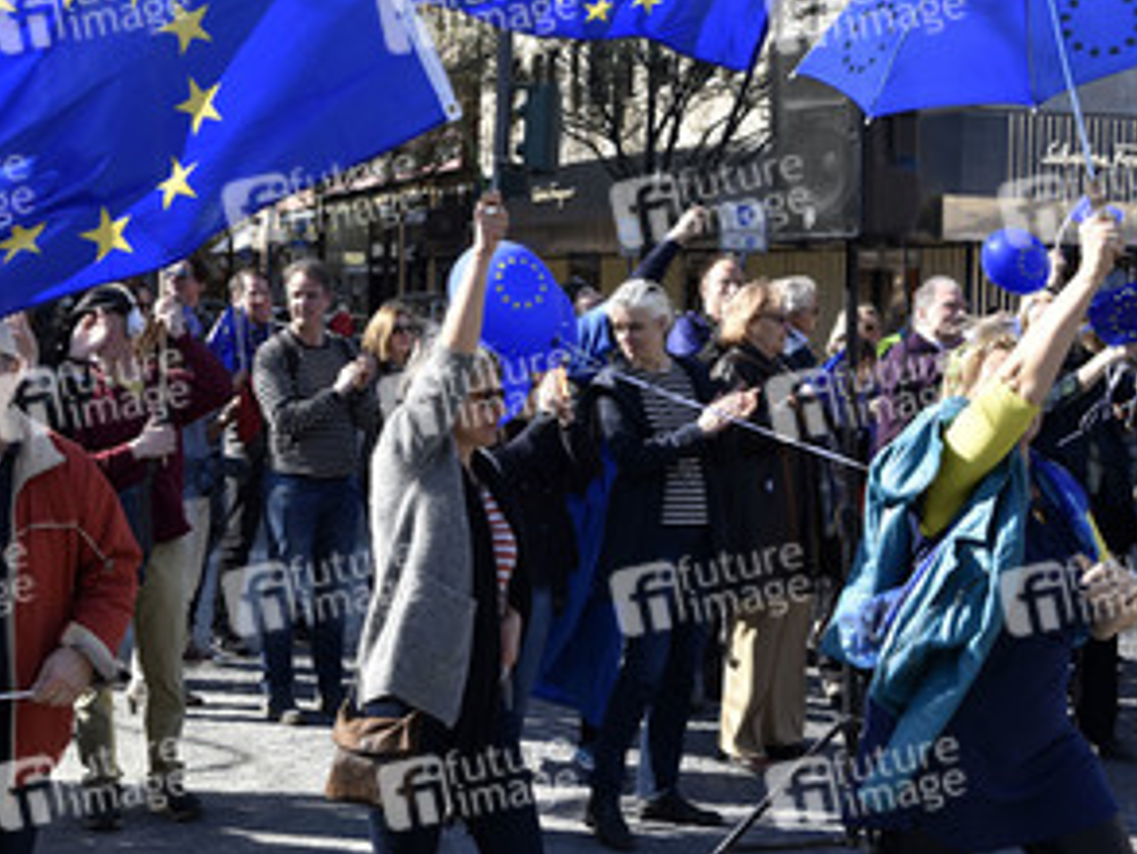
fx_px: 2136
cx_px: 374
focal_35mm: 65
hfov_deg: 29.6
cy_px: 299
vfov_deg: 22.5
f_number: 8
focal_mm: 44
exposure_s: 1/250
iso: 250
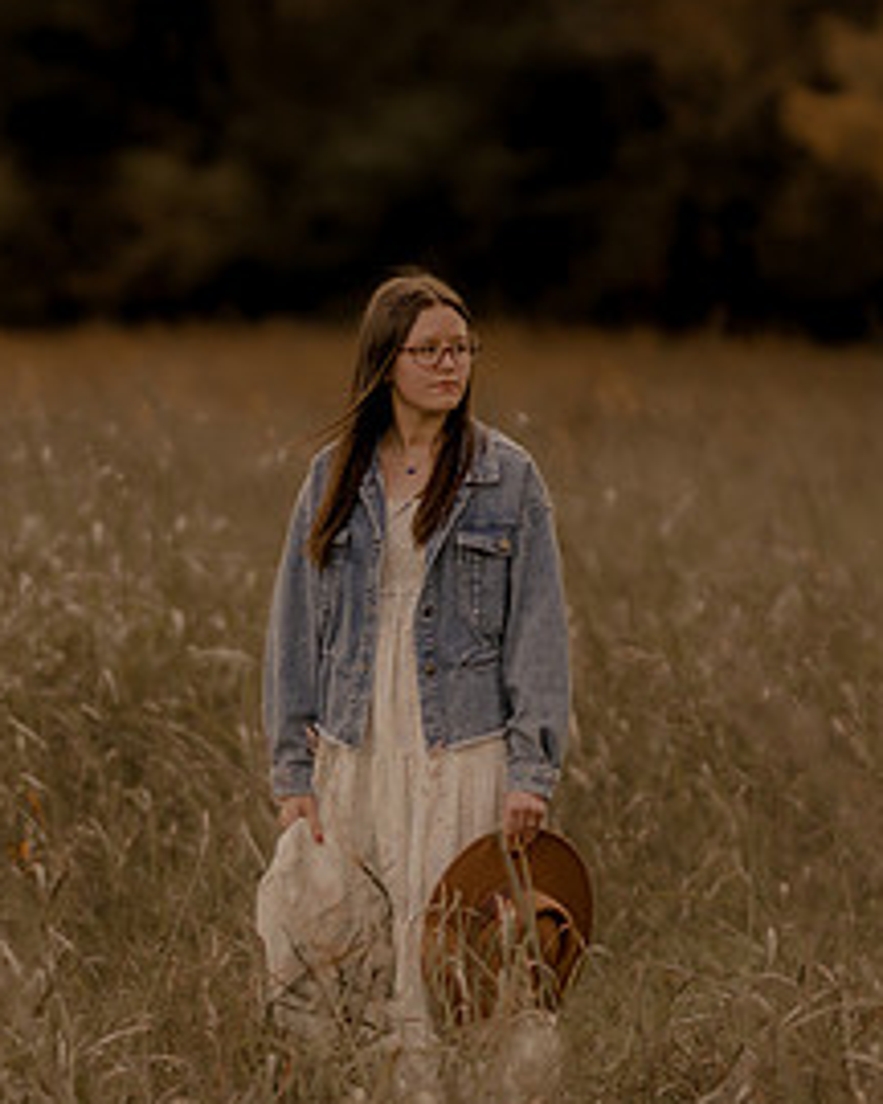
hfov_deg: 6.0
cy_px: 642
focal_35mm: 256
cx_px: 315
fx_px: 8363
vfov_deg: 7.6
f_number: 1.4
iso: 200
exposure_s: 1/3200
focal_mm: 85
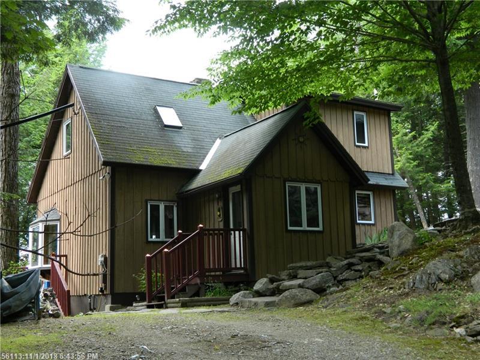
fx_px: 652
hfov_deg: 40.4
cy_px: 180
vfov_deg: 30.9
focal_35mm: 47
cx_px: 240
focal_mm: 8.4
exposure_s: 1/40
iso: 125
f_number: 3.6
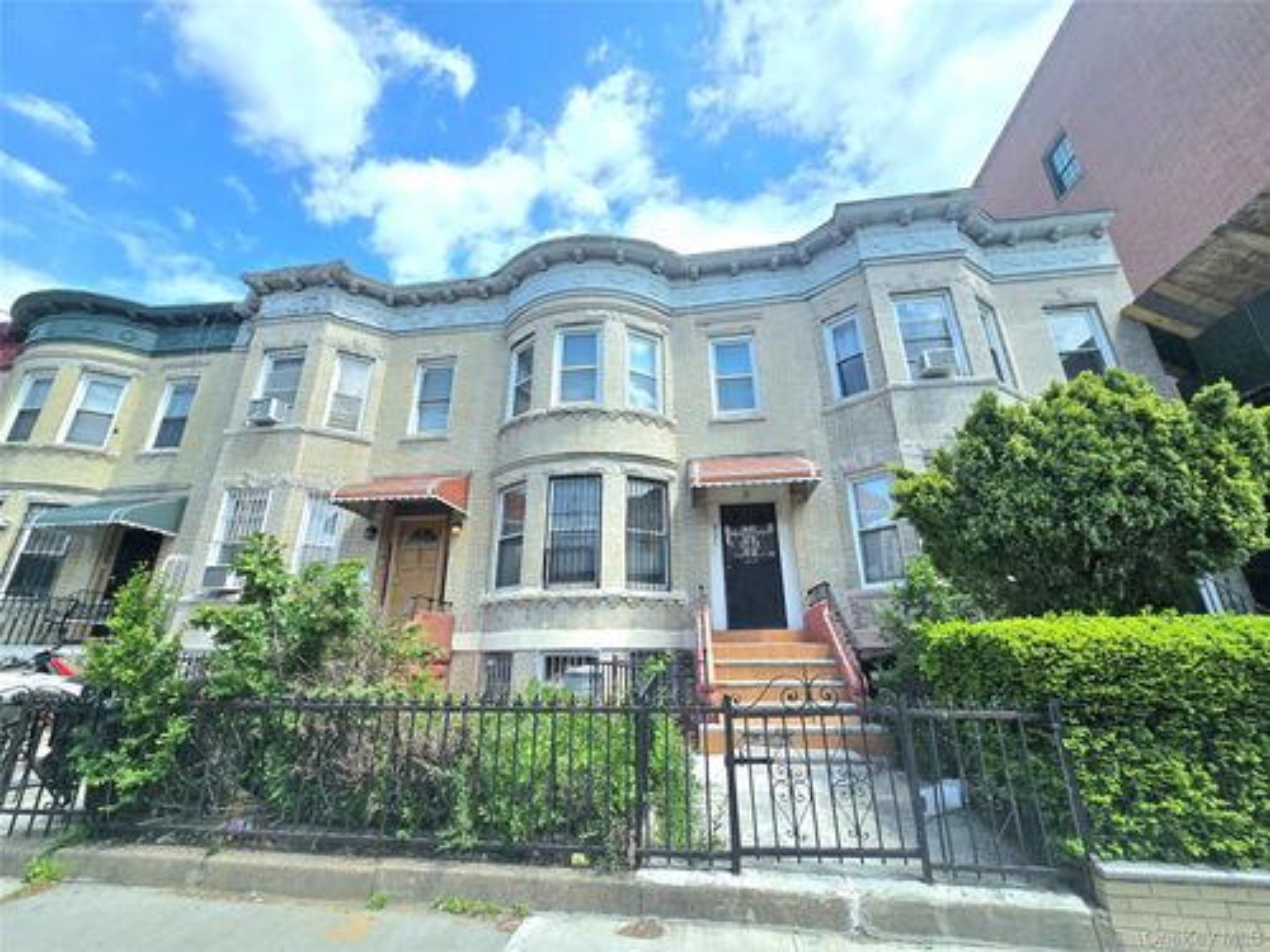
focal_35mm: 13
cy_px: 476
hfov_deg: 106.2
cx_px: 635
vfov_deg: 89.9
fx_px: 477
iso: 50
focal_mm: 2.2
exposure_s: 1/3333
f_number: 2.2
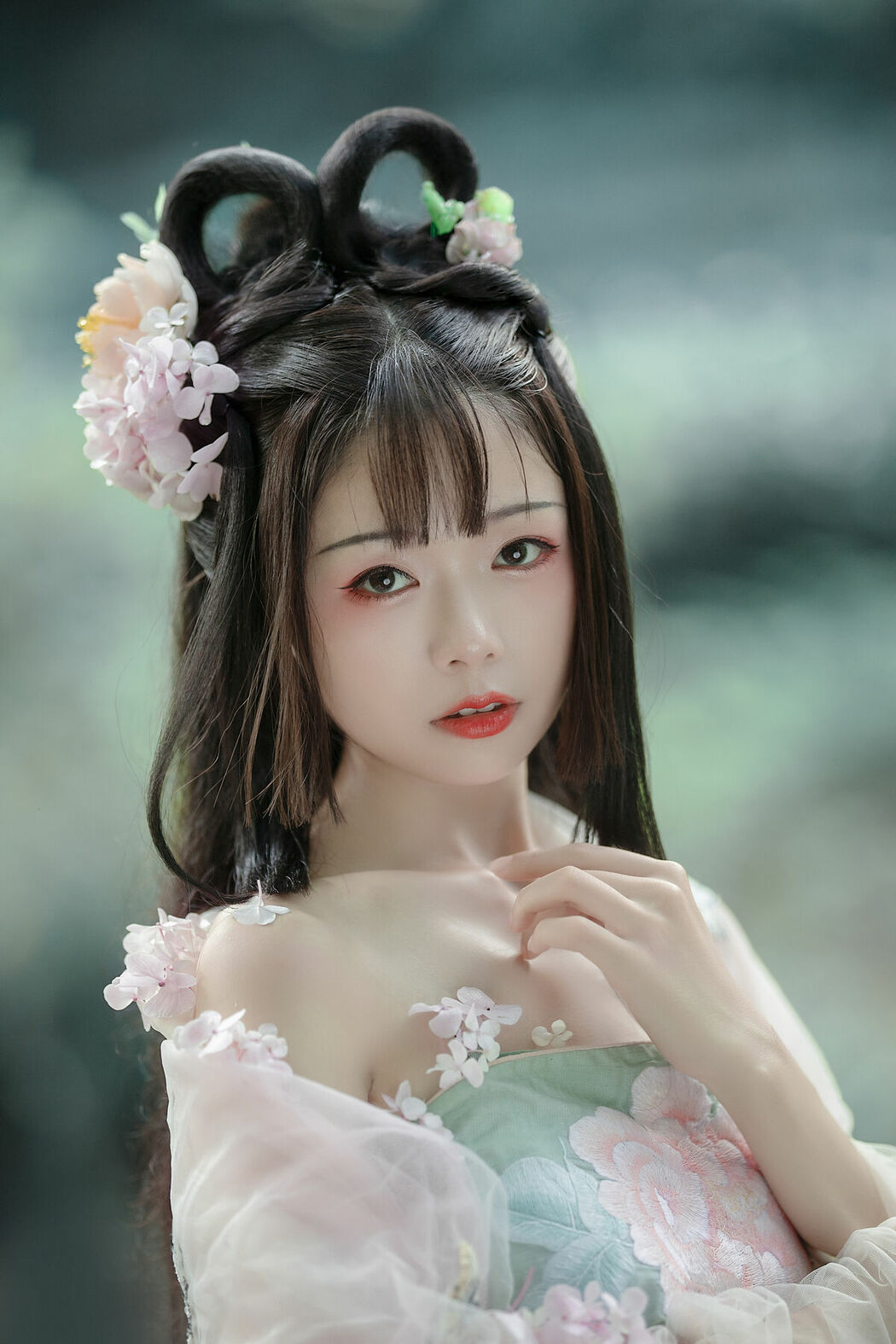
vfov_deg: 15.3
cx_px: 448
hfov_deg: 10.2
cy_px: 672
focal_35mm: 134
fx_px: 5002
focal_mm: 135
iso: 320
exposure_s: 1/200
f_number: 1.8
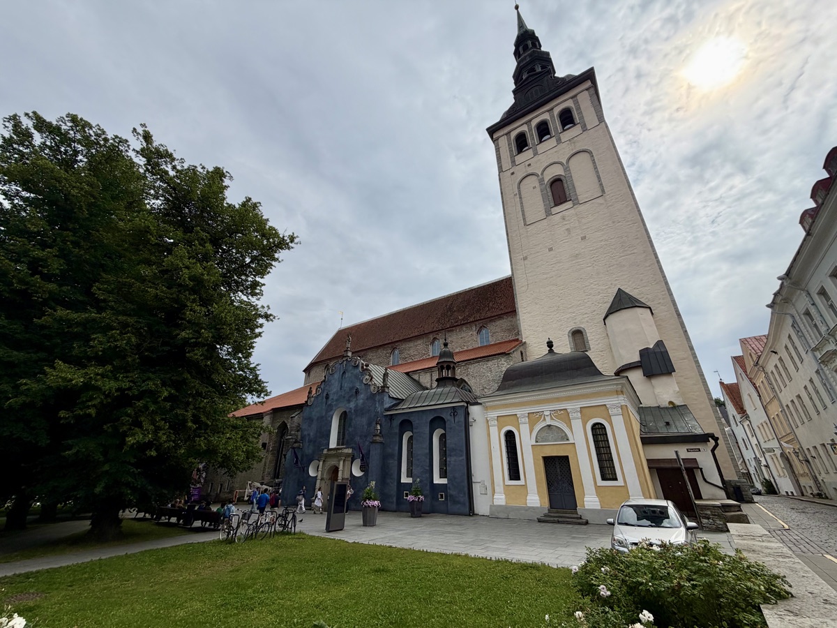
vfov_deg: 85.7
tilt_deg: +25.5
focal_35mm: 14
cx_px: 418
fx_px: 339
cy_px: 314
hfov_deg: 102.1
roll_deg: -0.7
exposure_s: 1/2506
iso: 25
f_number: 2.2
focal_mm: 2.22
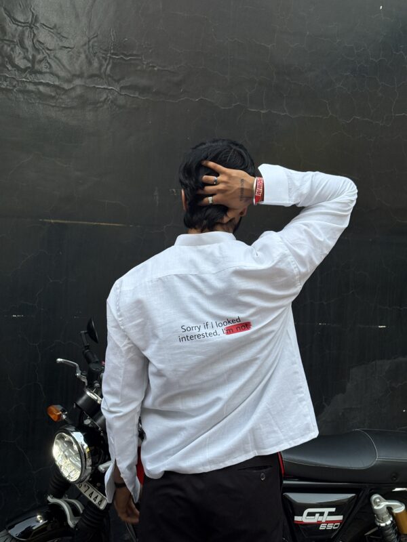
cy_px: 271
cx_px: 204
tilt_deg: -0.3
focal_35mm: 52
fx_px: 815
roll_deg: -2.6
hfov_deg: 28.0
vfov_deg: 36.8
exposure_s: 1/57
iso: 160
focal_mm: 5.96
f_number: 1.6
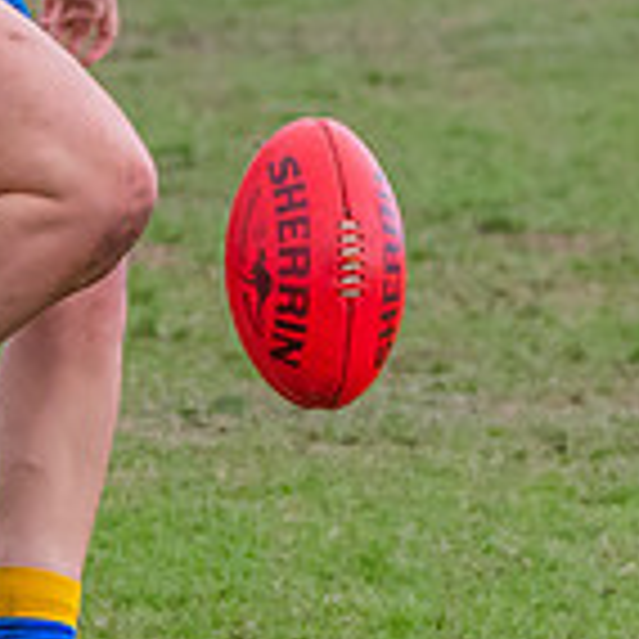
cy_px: 222
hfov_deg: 1.5
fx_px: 24456
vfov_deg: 1.5
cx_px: 42
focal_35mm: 1171
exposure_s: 1/1250
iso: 1250
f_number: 5
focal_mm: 160
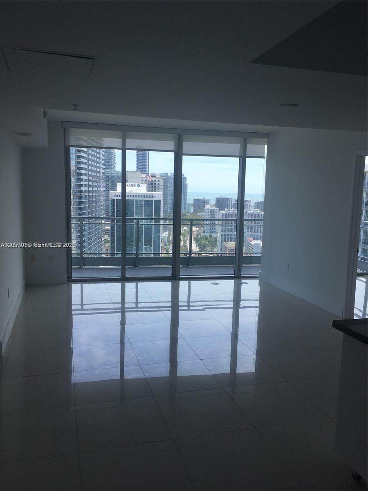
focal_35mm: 29
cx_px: 184
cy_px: 246
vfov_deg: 61.7
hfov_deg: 48.2
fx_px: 411
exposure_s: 1/651
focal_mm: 4.15
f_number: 2.2
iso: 25
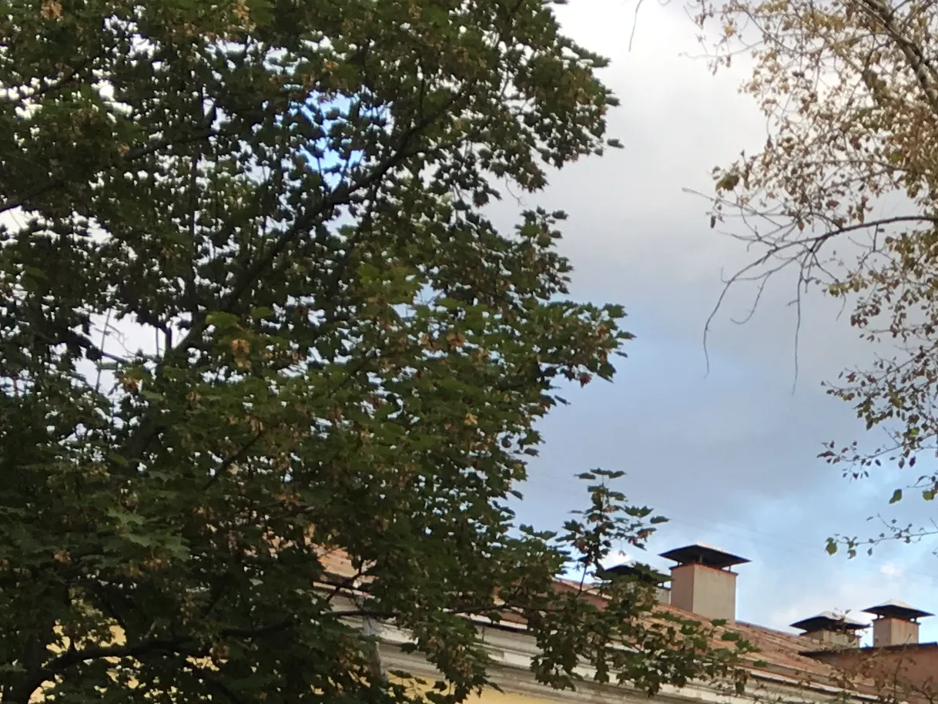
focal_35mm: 96
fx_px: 2602
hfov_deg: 19.6
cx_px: 1008
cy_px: 1101
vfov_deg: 14.3
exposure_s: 1/190
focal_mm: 4.15
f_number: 2.2
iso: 25
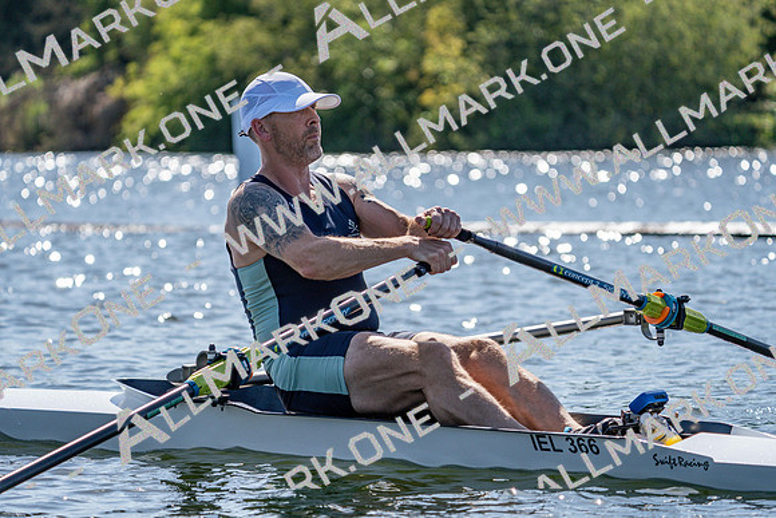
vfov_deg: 6.9
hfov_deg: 10.3
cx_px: 388
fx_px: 4312
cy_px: 259
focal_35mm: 200
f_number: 5.6
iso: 250
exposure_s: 1/2000
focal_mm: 200
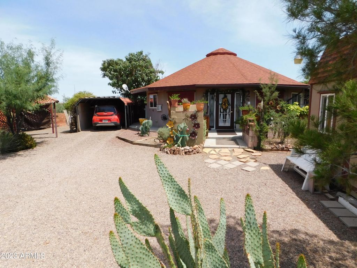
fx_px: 237
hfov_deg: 73.9
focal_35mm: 23
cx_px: 178
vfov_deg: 58.9
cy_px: 134
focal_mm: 4
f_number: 3
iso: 125
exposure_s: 1/1250
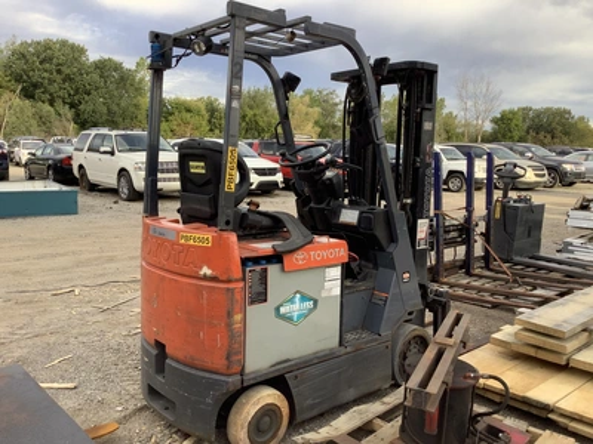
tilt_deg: -9.9
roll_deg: -1.6
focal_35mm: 31
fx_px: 531
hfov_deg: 58.4
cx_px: 296
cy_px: 222
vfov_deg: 45.4
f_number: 2.4
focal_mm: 3.3
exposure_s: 1/149
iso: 25
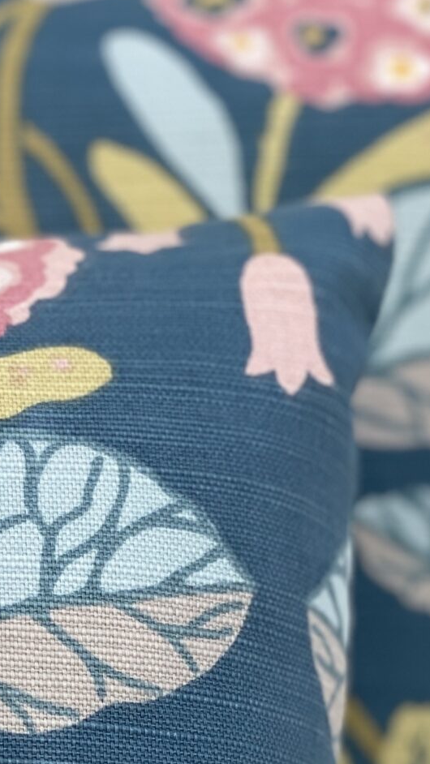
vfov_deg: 13.8
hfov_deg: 7.9
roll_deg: +0.5
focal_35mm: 154
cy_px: 745
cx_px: 118
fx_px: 3121
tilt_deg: -17.8
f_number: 2
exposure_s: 1/242
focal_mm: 6
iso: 20
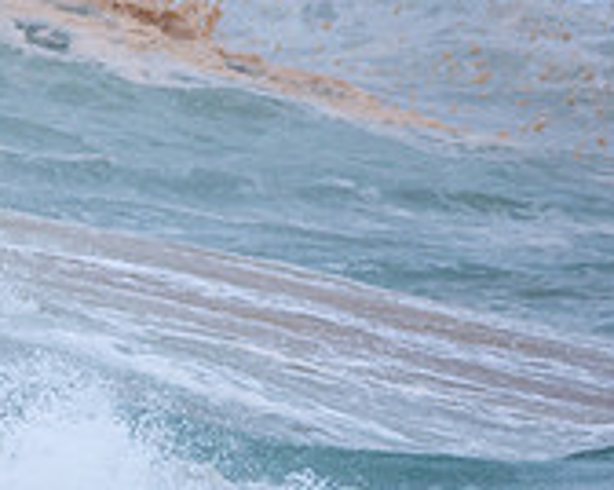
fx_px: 22053
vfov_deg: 1.3
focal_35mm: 1215
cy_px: 437
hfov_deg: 1.6
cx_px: -413
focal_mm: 250
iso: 280
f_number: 5.6
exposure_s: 1/1000
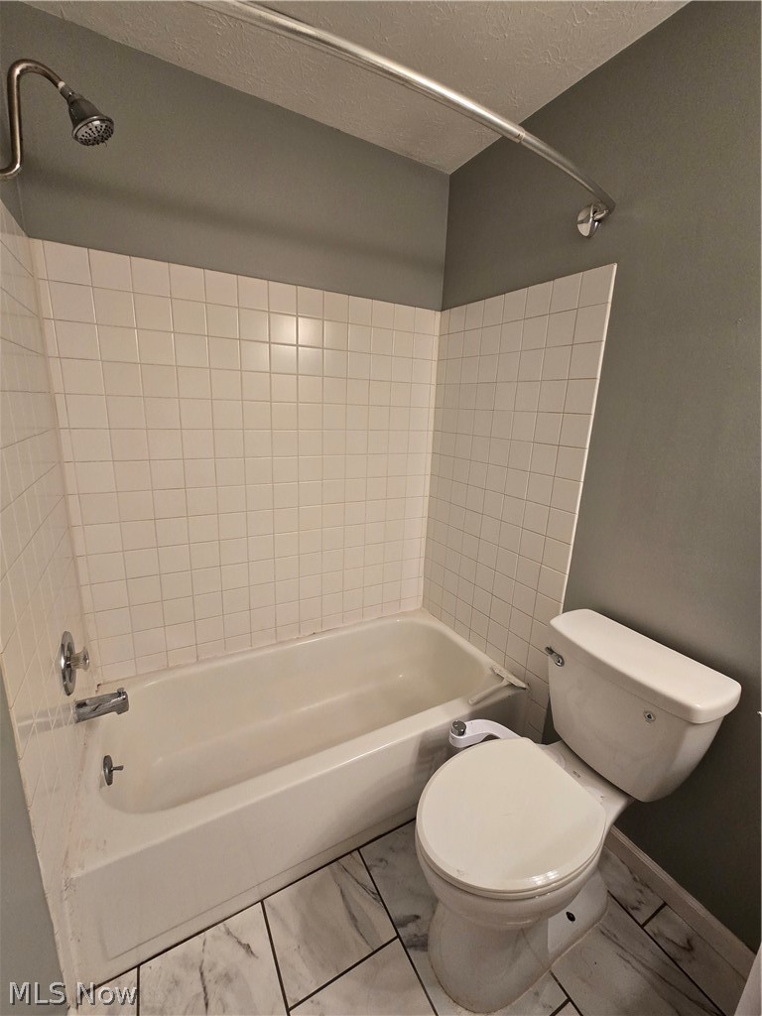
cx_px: 381
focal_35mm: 13
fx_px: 382
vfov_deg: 106.2
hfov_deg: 89.9
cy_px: 508
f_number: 2.2
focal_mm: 2.2
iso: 250
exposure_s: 1/60
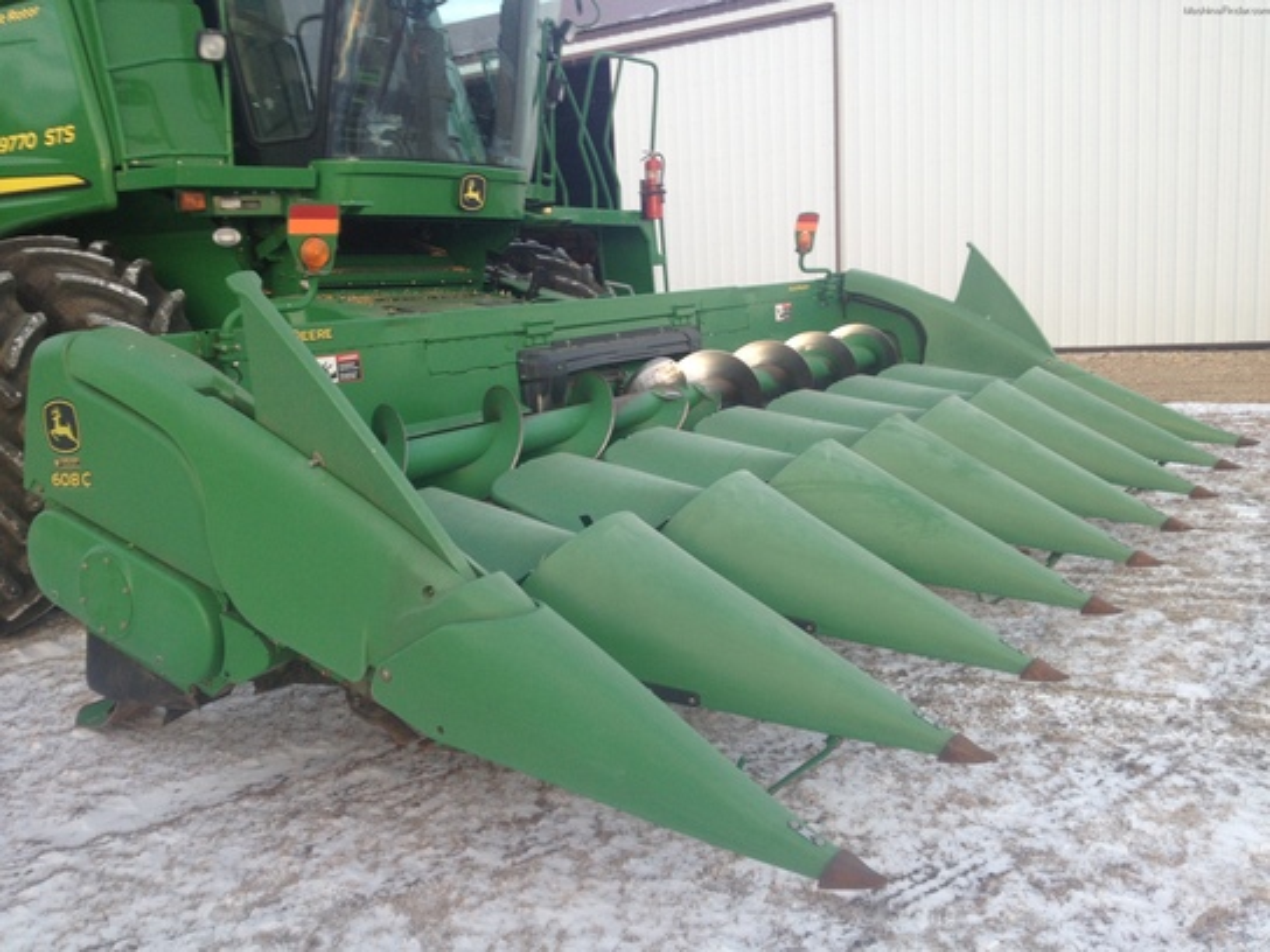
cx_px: 635
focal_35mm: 35
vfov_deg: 40.7
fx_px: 1284
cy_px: 476
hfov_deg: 52.6
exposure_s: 1/120
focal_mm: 4.28
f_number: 2.4
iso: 50
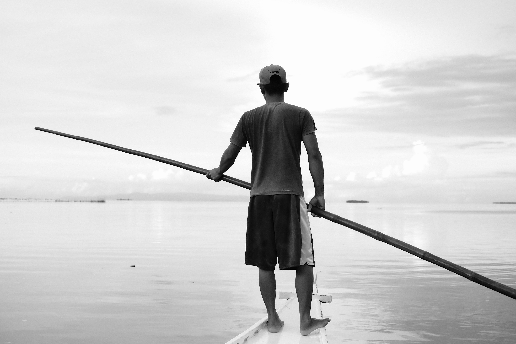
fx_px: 760
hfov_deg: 37.5
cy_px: 172
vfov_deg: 25.5
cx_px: 258
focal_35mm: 53
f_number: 4
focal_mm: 35
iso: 3200
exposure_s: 1/4000
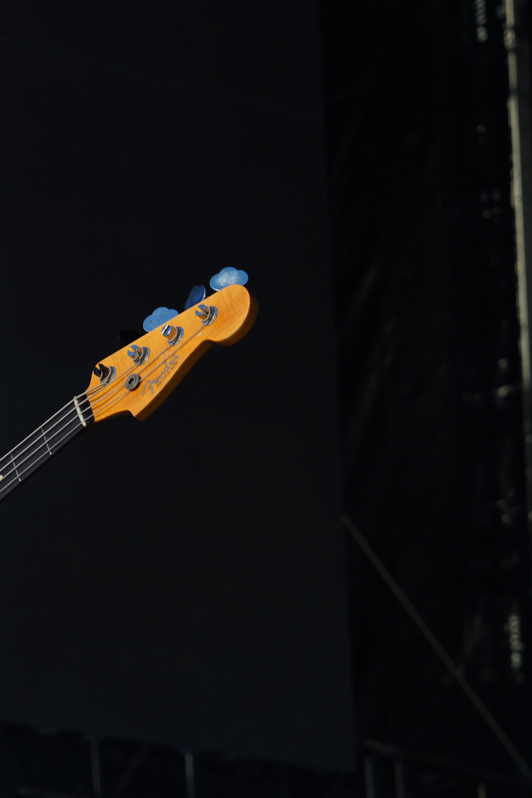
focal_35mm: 219
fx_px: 4854
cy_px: 474
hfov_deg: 6.3
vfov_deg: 9.4
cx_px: -2
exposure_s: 1/400
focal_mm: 105
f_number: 7.1
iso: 100
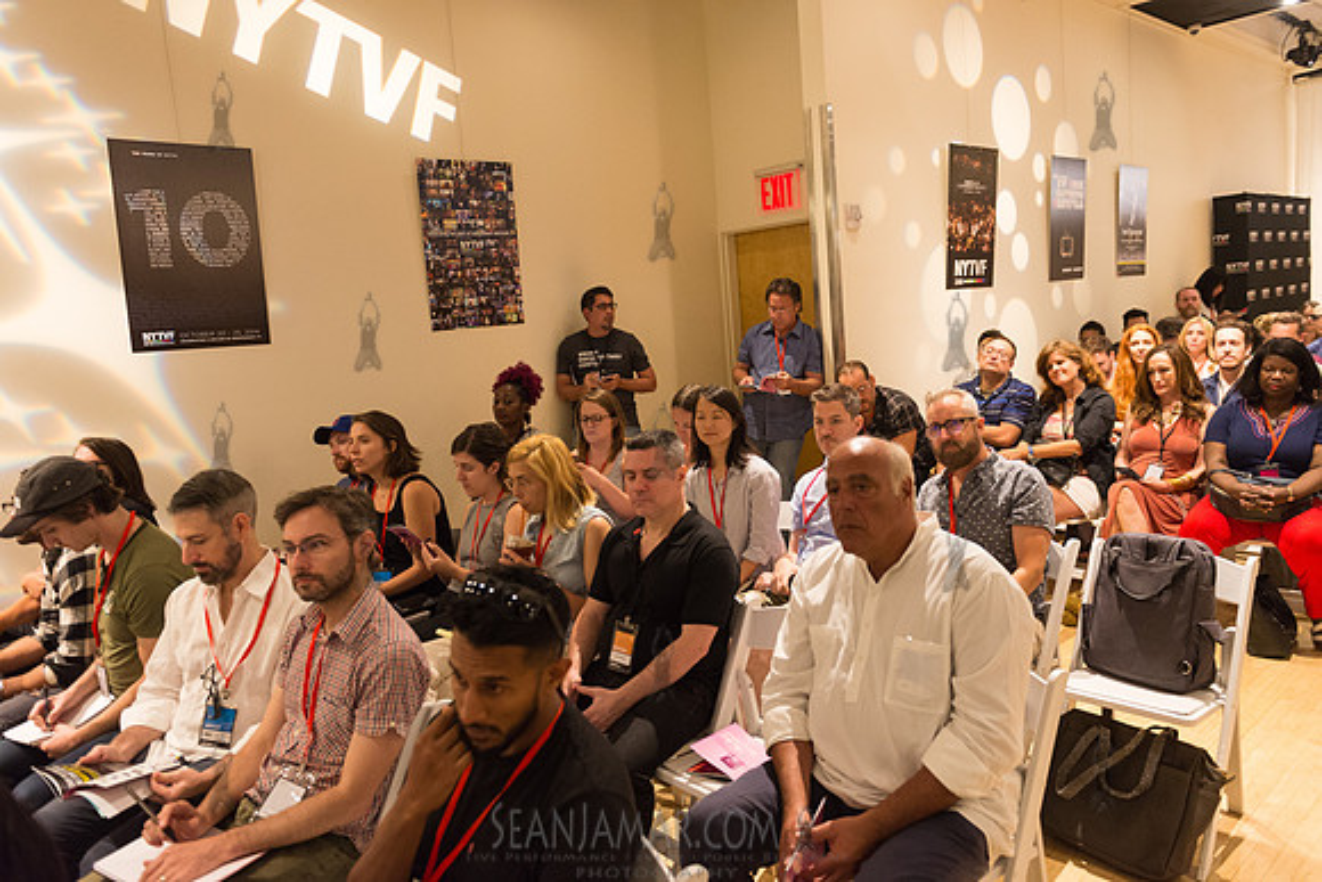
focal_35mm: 26
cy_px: 441
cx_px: 661
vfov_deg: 49.6
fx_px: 955
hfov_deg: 69.4
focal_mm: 26
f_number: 3.5
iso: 3200
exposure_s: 1/125
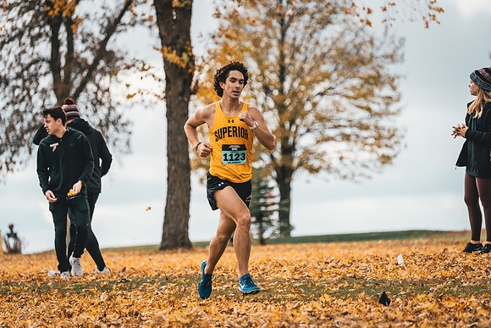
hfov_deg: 6.3
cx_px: 246
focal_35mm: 328
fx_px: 4478
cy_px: 164
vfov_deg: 4.2
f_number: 6.3
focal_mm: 326
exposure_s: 1/1000
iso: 400
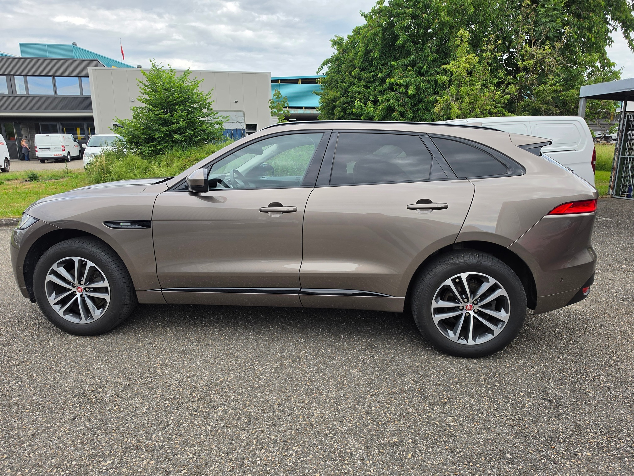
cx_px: 317
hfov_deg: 73.9
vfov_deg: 58.9
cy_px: 238
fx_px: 421
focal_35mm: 23
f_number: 1.4
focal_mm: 6.5
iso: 64
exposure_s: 1/2614
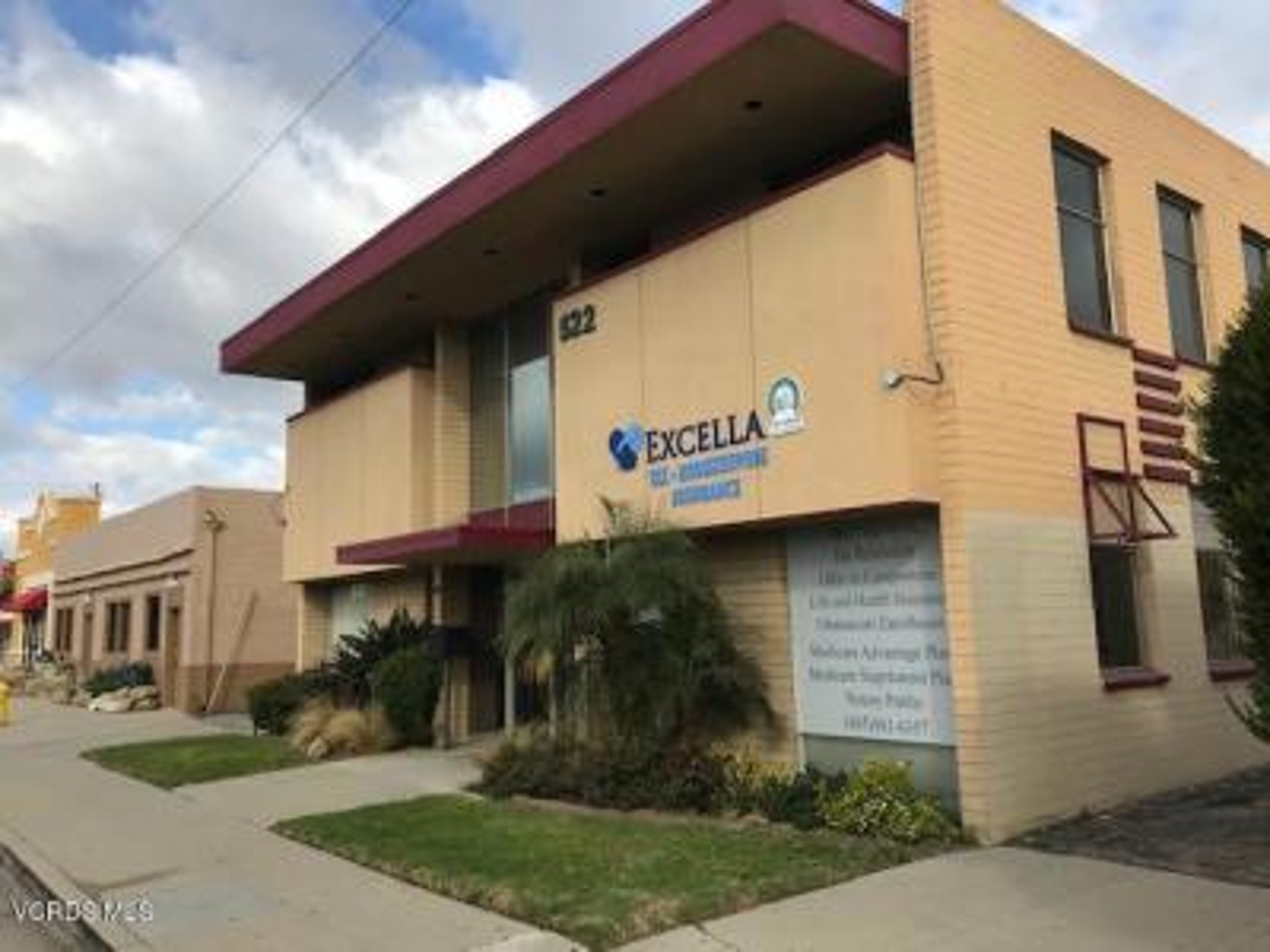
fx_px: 1027
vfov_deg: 49.7
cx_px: 635
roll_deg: +1.4
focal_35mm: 28
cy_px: 476
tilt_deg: +9.8
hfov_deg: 63.4
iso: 20
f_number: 1.8
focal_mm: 3.99
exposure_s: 1/1497
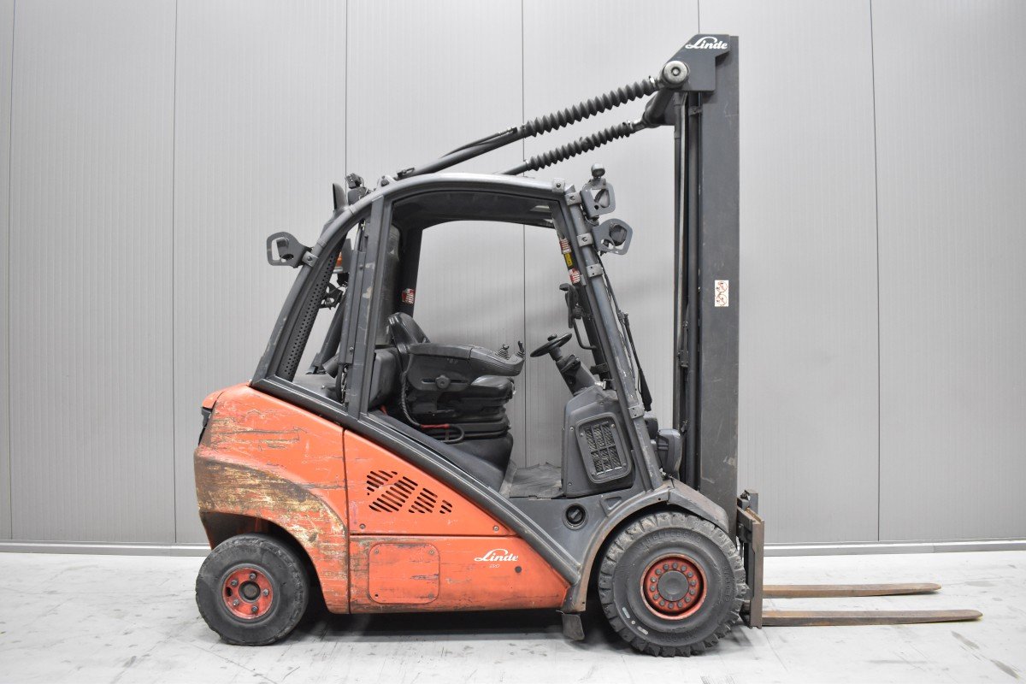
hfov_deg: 67.4
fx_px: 769
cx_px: 513
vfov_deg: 47.9
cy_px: 342
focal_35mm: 27
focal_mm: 18
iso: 1600
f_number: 4.5
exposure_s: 1/25
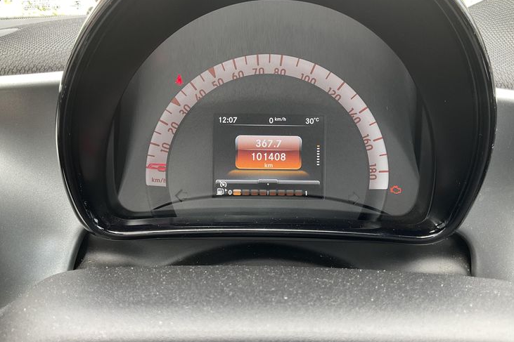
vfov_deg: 39.9
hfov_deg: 57.2
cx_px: 258
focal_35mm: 33
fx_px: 471
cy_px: 159
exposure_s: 1/122
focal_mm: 3
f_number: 1.8
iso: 50
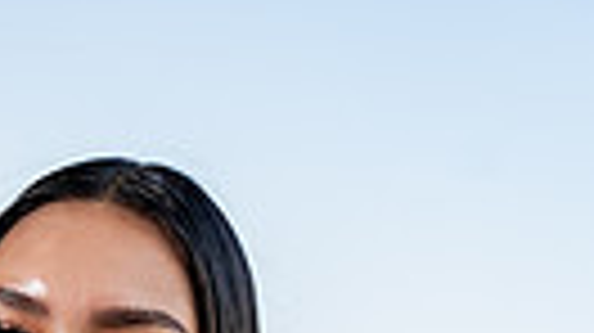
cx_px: -32
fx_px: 2077
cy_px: 963
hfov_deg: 15.9
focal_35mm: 132
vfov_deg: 8.0
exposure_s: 1/250
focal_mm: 37
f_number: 4
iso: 100
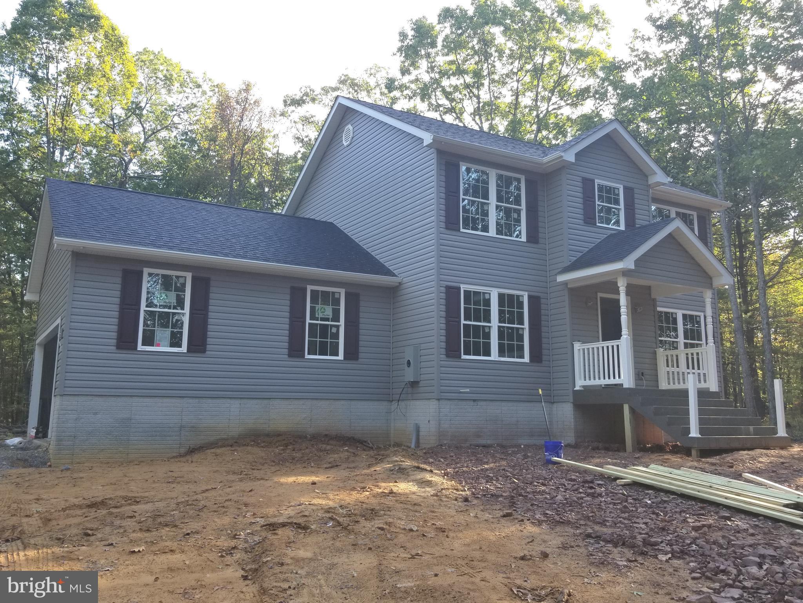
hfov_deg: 67.3
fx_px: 603
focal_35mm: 26
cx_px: 402
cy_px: 302
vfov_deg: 53.1
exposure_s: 1/310
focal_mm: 4.25
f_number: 1.7
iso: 50
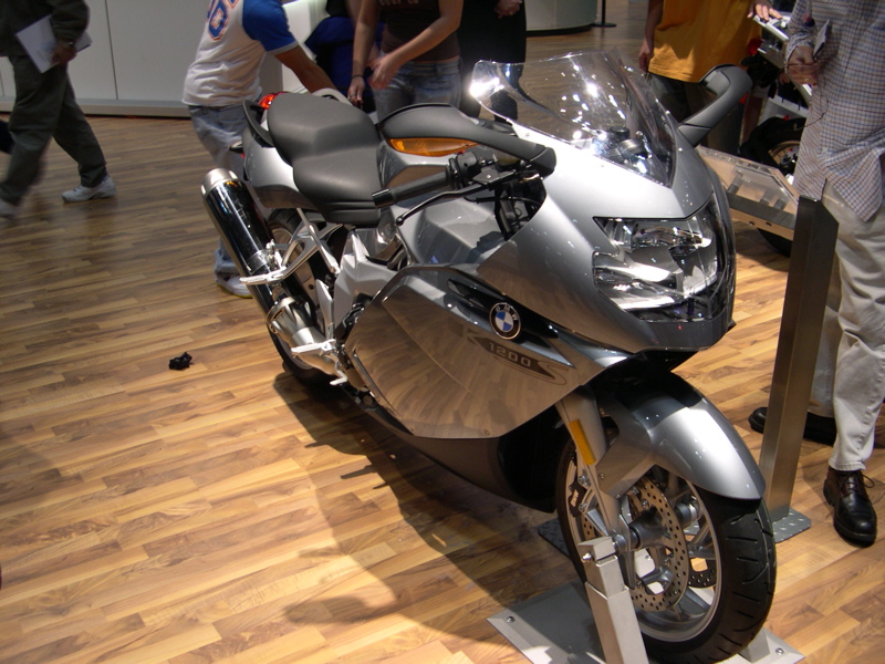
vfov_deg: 37.7
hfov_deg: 49.0
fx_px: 972
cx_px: 442
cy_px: 332
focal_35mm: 38
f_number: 2.8
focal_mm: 8
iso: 100
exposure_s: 1/38.2
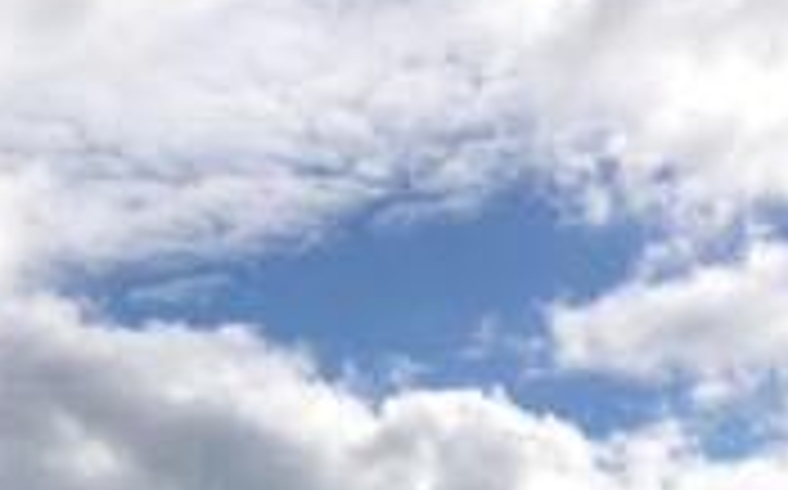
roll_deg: +0.2
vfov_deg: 12.3
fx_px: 2145
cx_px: 203
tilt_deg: +0.9
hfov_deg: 20.7
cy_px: 780
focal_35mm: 100
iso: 50
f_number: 2.4
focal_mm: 4.12
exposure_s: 1/3195
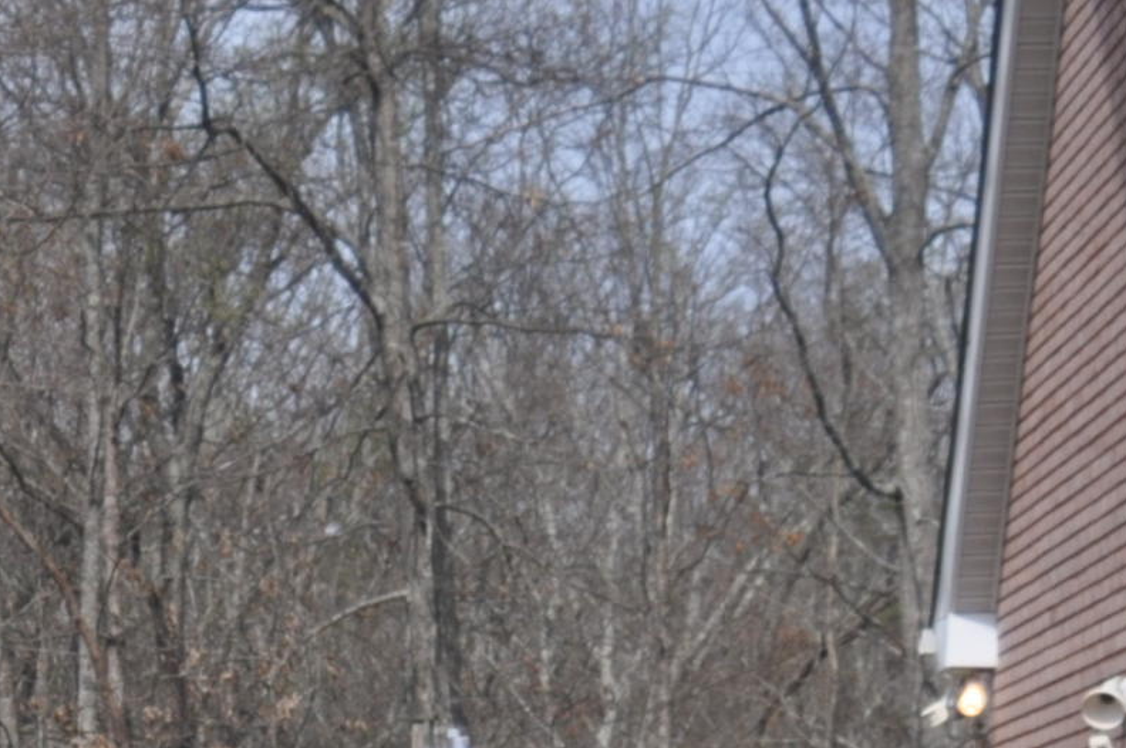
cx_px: -43
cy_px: 1268
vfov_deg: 8.3
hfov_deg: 12.7
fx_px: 4967
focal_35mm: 159
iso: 200
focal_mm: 28
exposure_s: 1/2500
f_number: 3.5
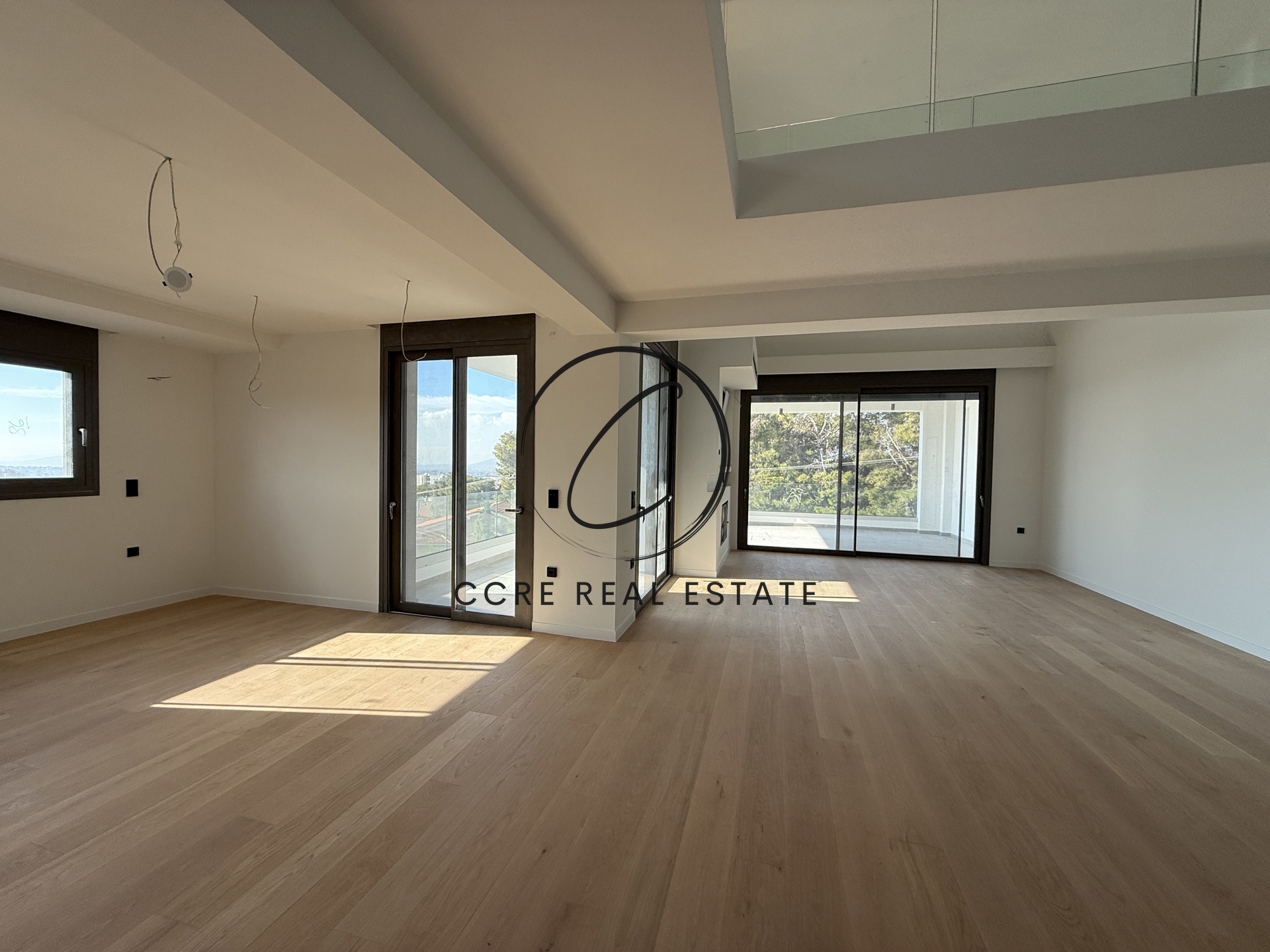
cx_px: 635
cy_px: 476
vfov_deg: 85.7
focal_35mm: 14
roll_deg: -1.1
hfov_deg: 102.1
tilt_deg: -1.4
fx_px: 514
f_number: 2.2
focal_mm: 2.22
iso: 64
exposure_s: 1/376
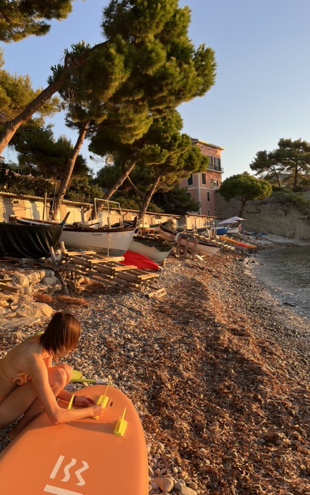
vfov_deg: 66.5
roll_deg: +3.1
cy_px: 248
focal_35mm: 28
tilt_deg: -1.1
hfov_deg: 44.5
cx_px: 138
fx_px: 378
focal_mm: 5.1
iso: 50
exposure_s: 1/371
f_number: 1.6
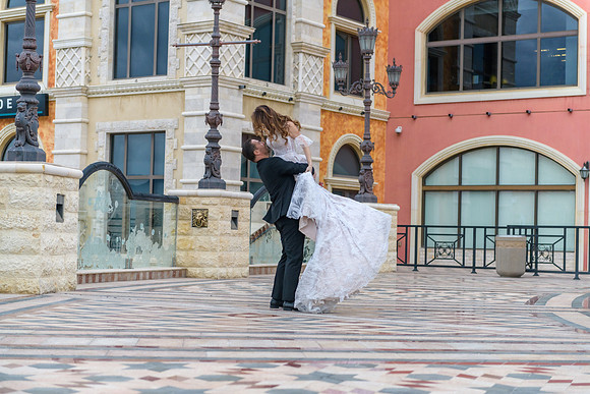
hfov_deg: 28.8
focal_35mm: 70
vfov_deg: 19.5
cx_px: 295
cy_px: 197
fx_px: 1147
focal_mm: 70
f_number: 2.8
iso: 400
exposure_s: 1/3200
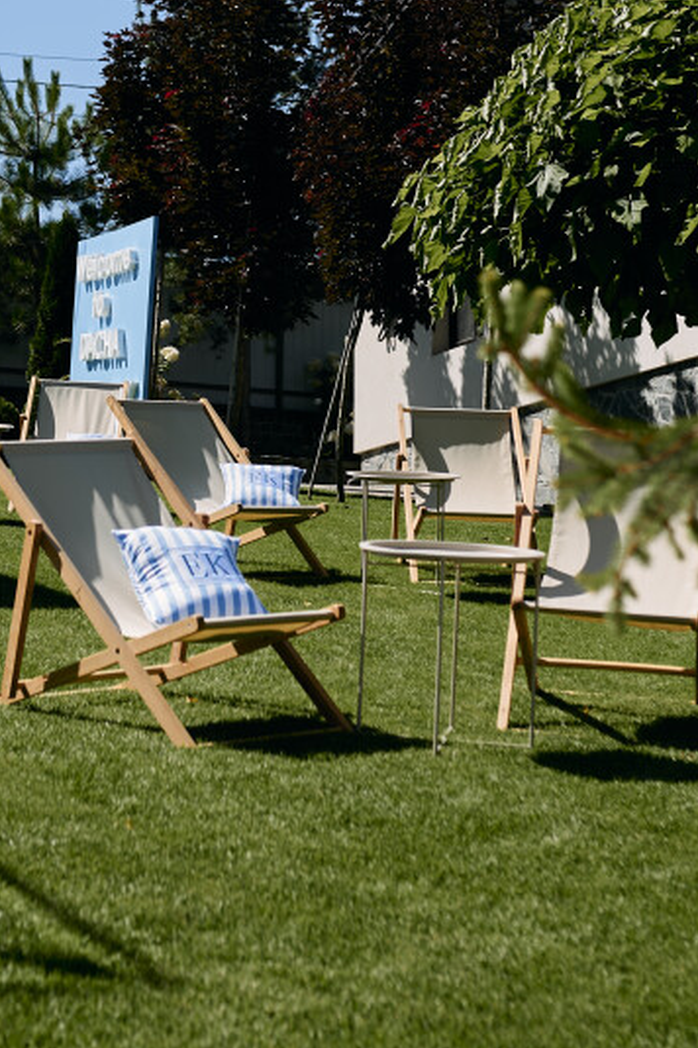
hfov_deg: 16.2
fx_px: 2443
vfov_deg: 23.8
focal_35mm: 84
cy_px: 202
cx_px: 158
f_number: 3.5
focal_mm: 35
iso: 100
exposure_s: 1/1250
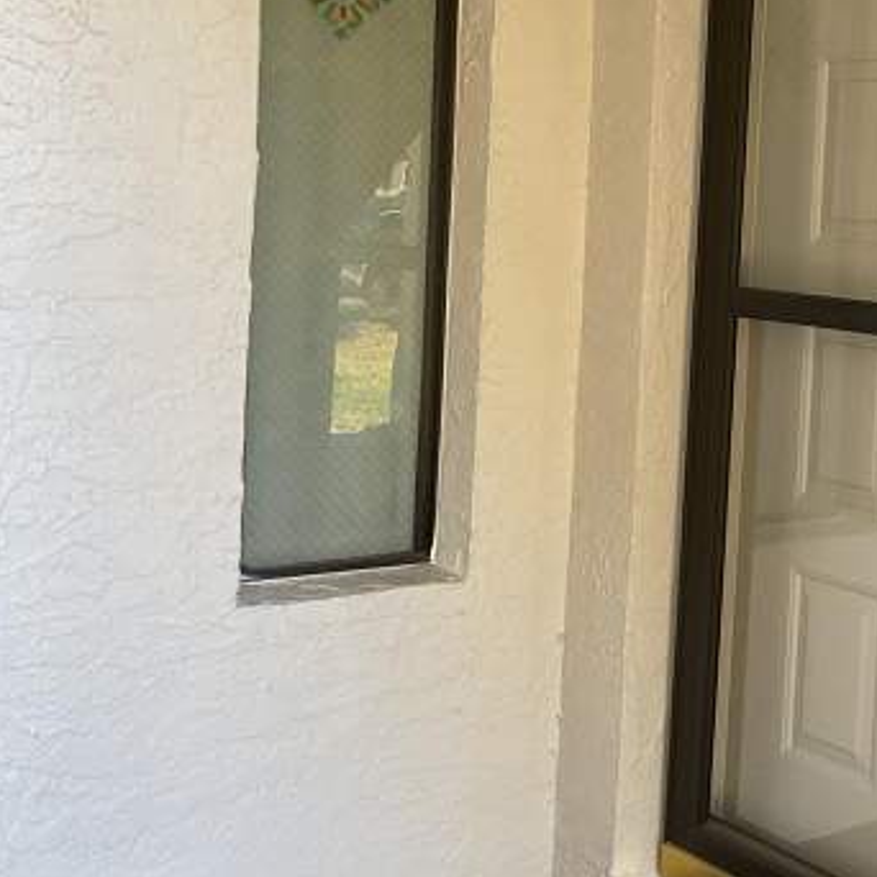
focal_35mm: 60
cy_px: 297
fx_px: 1720
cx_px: 892
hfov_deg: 26.9
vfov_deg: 28.4
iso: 64
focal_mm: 3
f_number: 1.8
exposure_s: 1/60
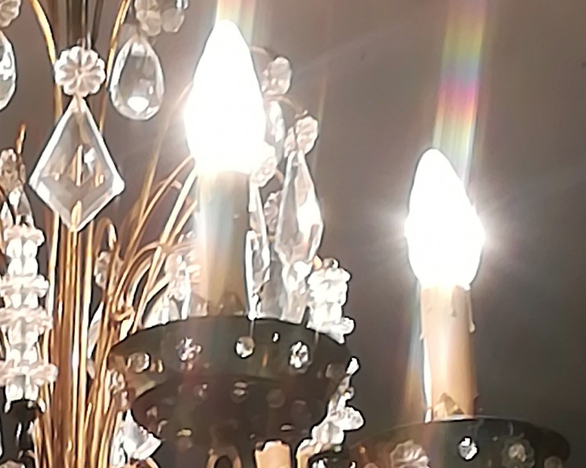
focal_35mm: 166
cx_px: 70
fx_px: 2879
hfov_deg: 11.6
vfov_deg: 9.3
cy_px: 400
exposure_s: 1/33.3
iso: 160
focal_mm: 3.83
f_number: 2.2
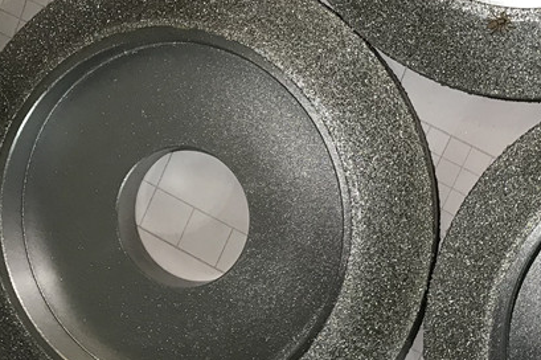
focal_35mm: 57
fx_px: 856
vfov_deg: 23.7
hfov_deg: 33.4
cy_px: 150
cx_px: 480
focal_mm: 3.99
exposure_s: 1/17
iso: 40
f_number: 1.8
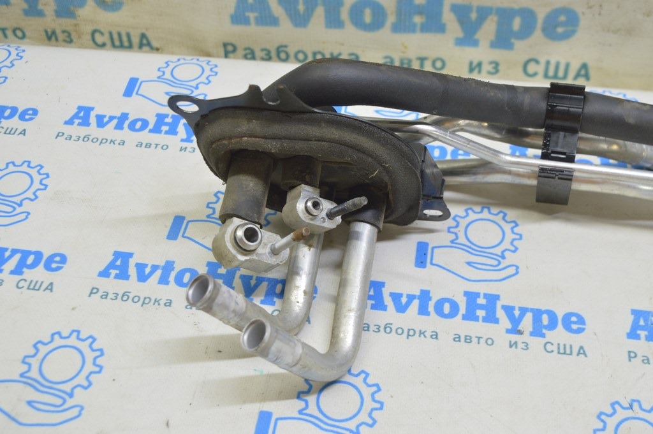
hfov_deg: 42.4
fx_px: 843
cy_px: 217
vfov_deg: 28.9
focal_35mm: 46
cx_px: 326
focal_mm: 31
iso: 400
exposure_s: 1/20
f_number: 5.6
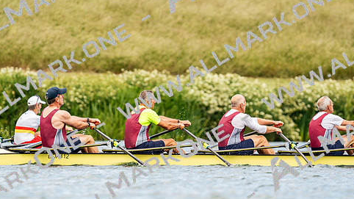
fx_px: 5688
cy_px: 122
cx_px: 208
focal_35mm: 606
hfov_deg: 3.6
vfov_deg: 2.0
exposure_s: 1/2000
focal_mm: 481
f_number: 6.3
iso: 400
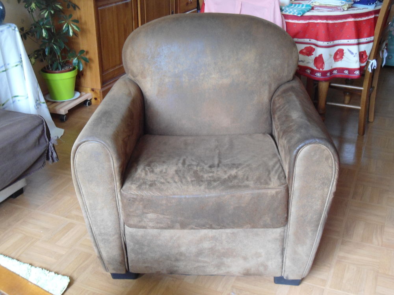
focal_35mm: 44
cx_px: 197
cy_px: 148
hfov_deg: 42.9
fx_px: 501
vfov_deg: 32.9
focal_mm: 7.9
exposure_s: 1/30
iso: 400
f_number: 3.5
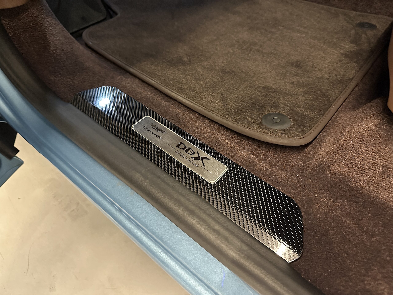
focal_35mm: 24
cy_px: 148
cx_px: 196
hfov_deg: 71.6
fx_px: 272
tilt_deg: -49.5
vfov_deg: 56.8
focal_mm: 6.86
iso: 800
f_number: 1.78
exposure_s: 1/33
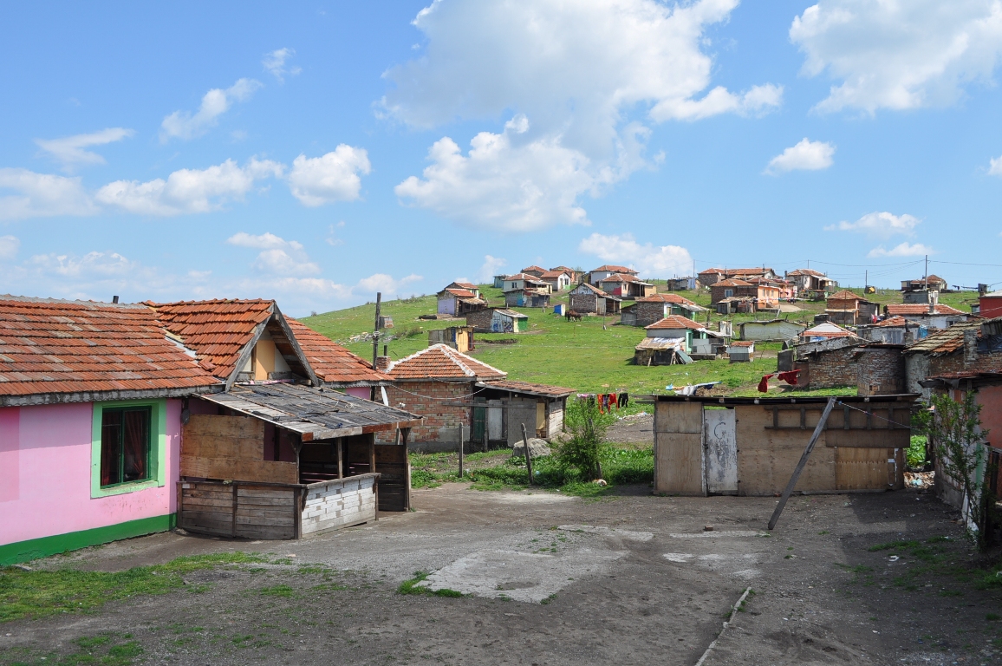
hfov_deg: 57.3
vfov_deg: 39.9
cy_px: 333
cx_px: 501
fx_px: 917
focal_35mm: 33
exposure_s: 1/320
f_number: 9
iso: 200
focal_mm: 22
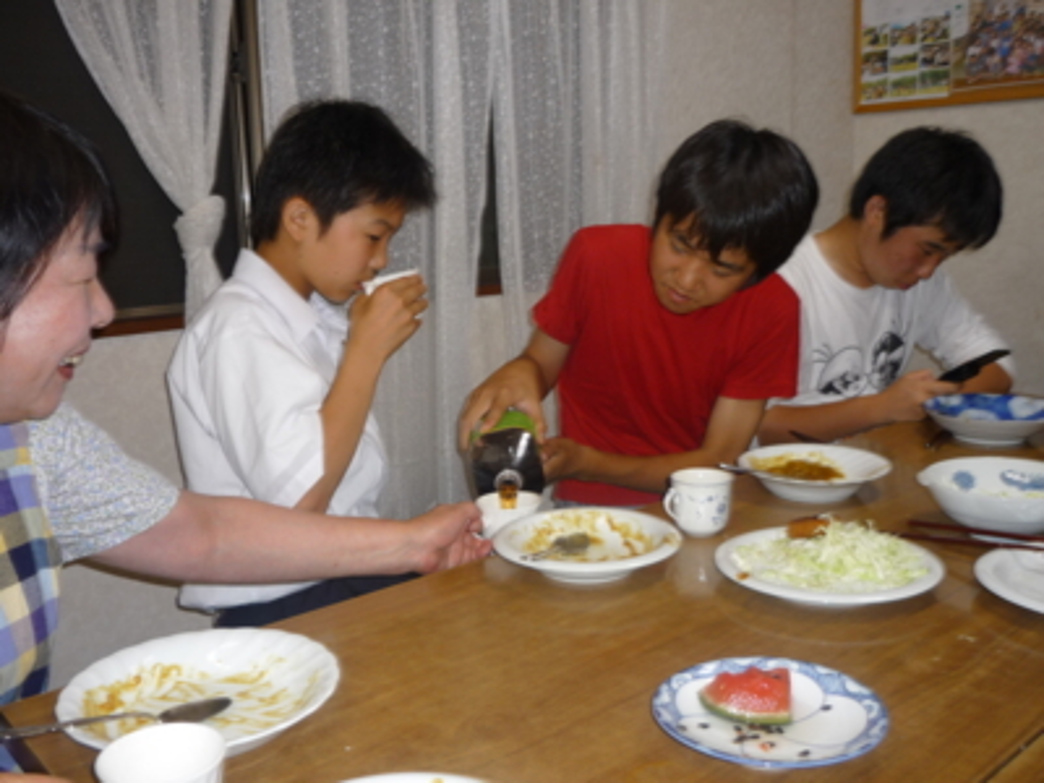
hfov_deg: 55.4
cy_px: 392
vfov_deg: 42.9
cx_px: 522
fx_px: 995
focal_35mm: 33
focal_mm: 5.5
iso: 100
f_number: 2.8
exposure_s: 1/30
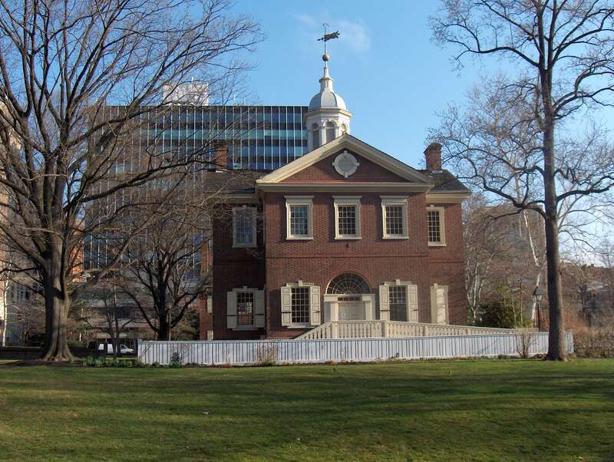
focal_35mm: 39
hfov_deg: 47.8
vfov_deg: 36.9
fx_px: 693
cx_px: 307
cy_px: 231
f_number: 4.8
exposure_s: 1/351
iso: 95
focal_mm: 8
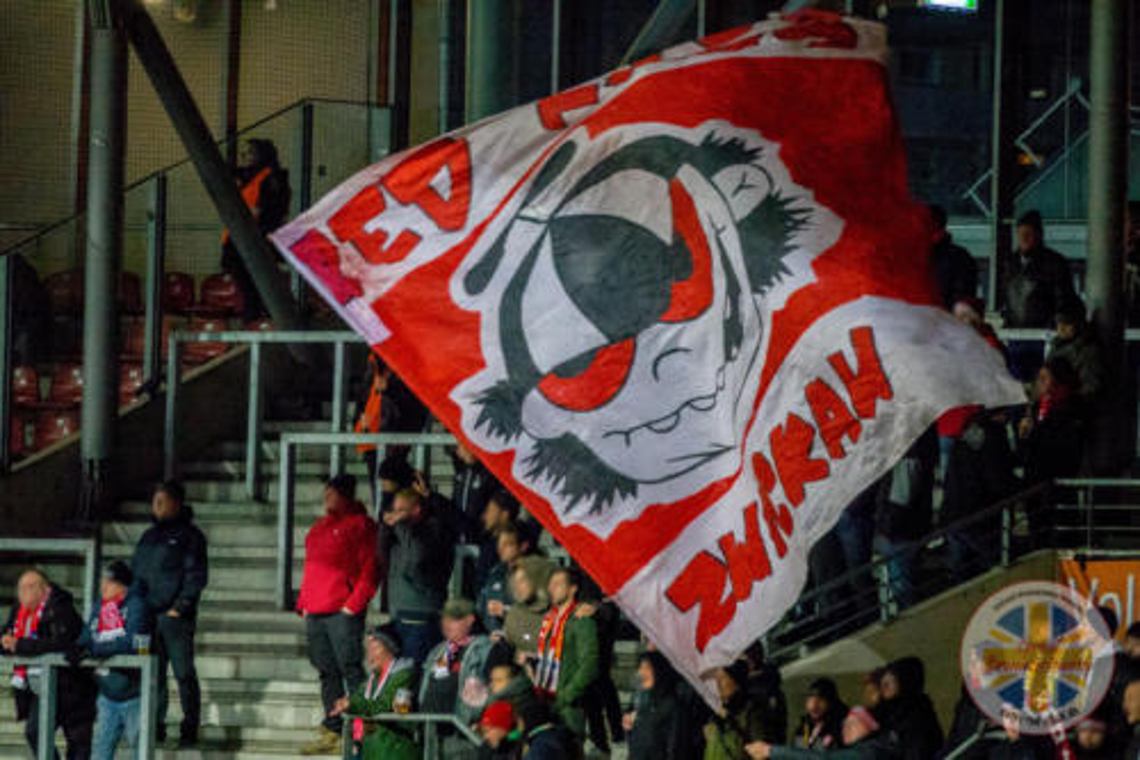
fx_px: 11111
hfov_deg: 5.9
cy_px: 380
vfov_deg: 3.9
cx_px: 570
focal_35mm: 351
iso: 6400
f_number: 4
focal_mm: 128.59
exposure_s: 1/250
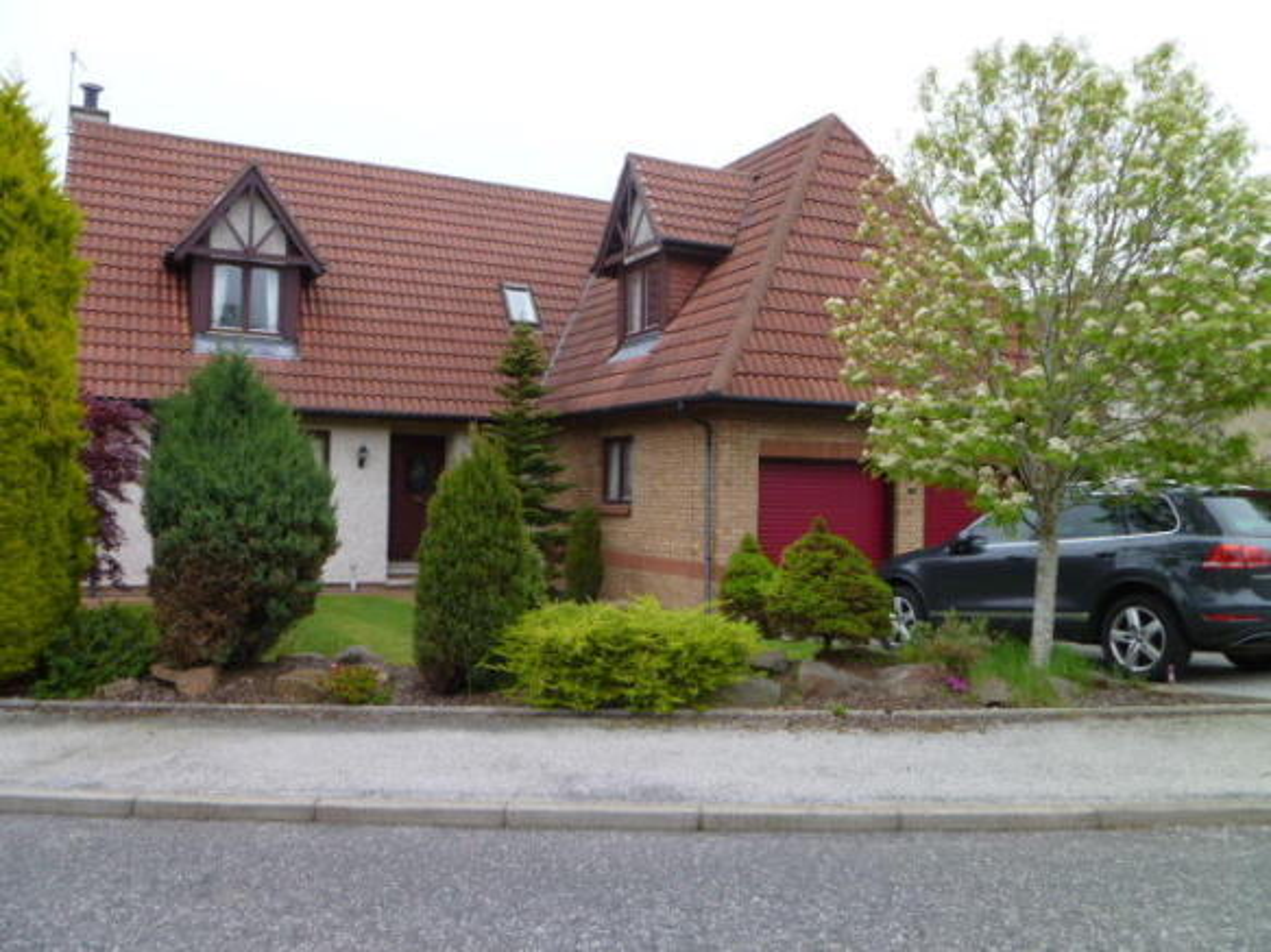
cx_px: 636
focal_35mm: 28
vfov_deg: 49.7
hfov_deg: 63.5
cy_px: 476
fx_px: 1028
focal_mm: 5
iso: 80
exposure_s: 1/200
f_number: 3.3
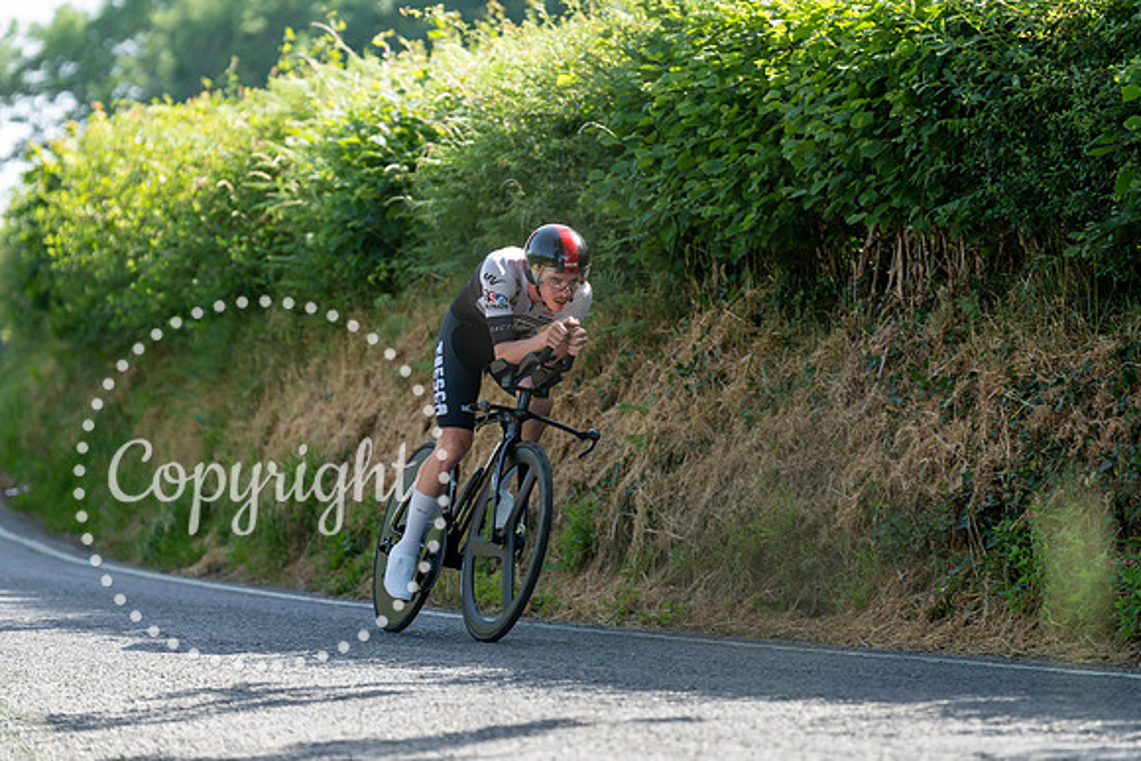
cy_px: 380
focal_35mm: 152
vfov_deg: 9.0
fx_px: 4818
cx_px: 570
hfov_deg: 13.5
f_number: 3.5
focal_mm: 152
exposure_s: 1/1000
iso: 640
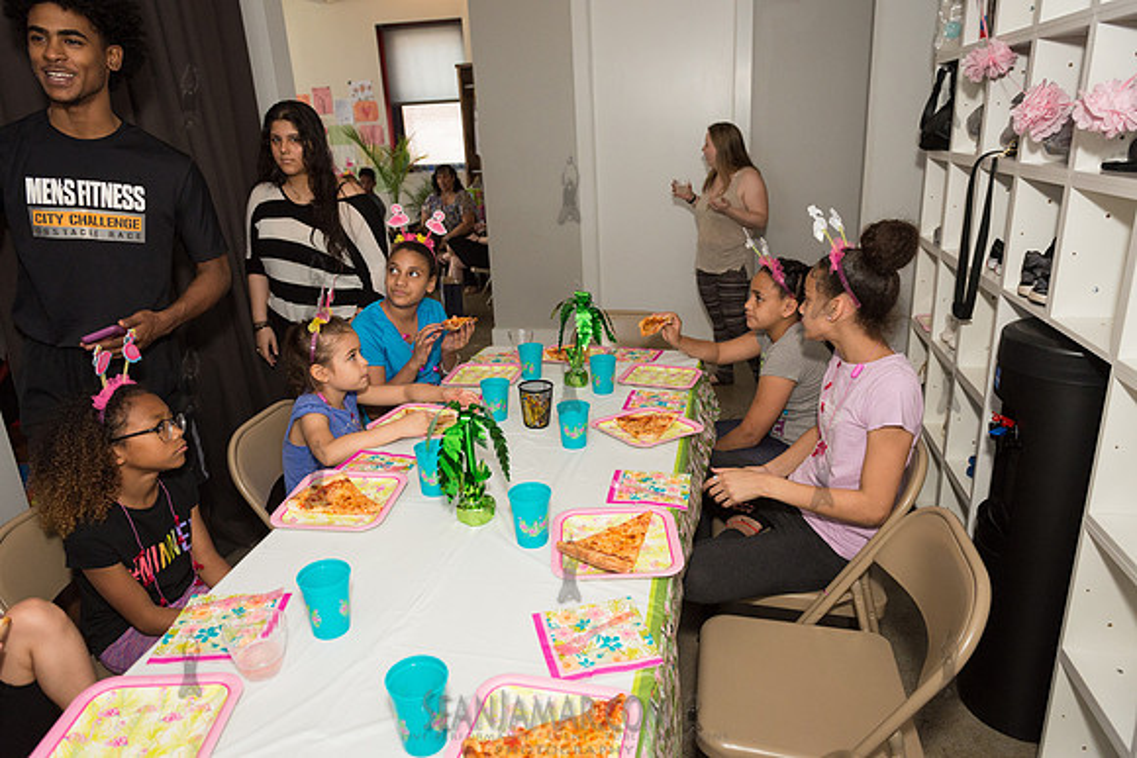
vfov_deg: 53.2
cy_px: 379
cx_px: 568
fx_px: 758
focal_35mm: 24
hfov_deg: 73.7
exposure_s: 1/640
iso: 1600
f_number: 4
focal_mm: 24
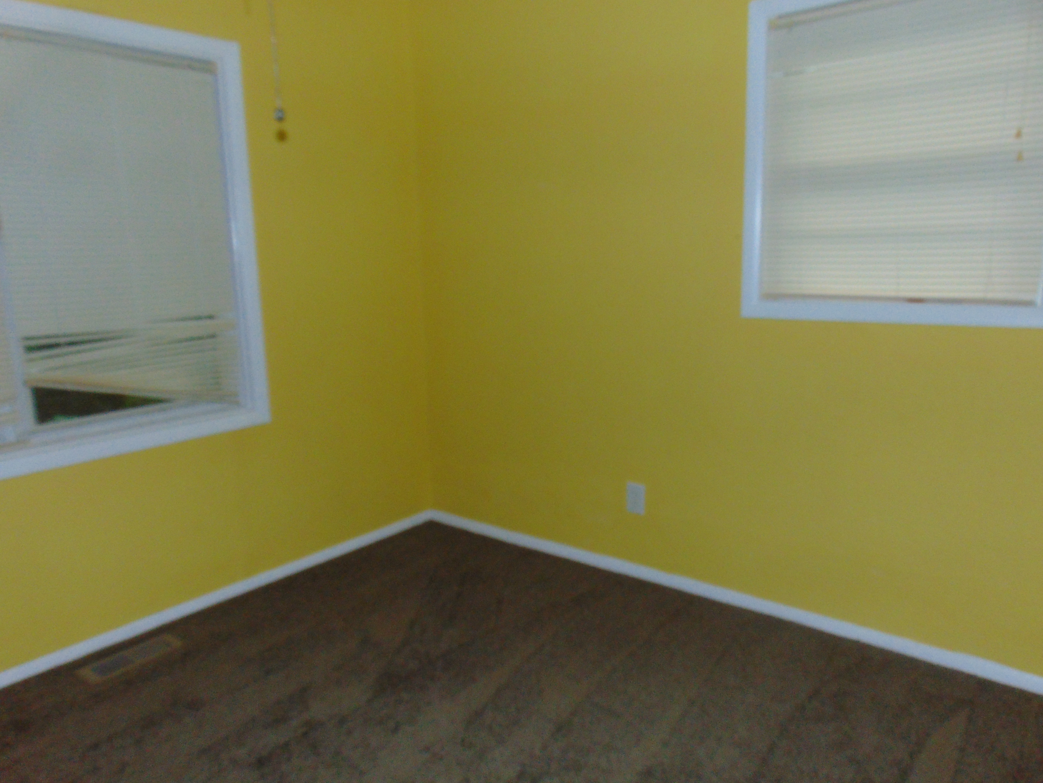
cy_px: 392
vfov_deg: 54.9
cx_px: 522
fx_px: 753
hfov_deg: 69.4
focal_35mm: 25
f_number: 7.7
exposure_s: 1/30
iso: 200
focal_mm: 4.5
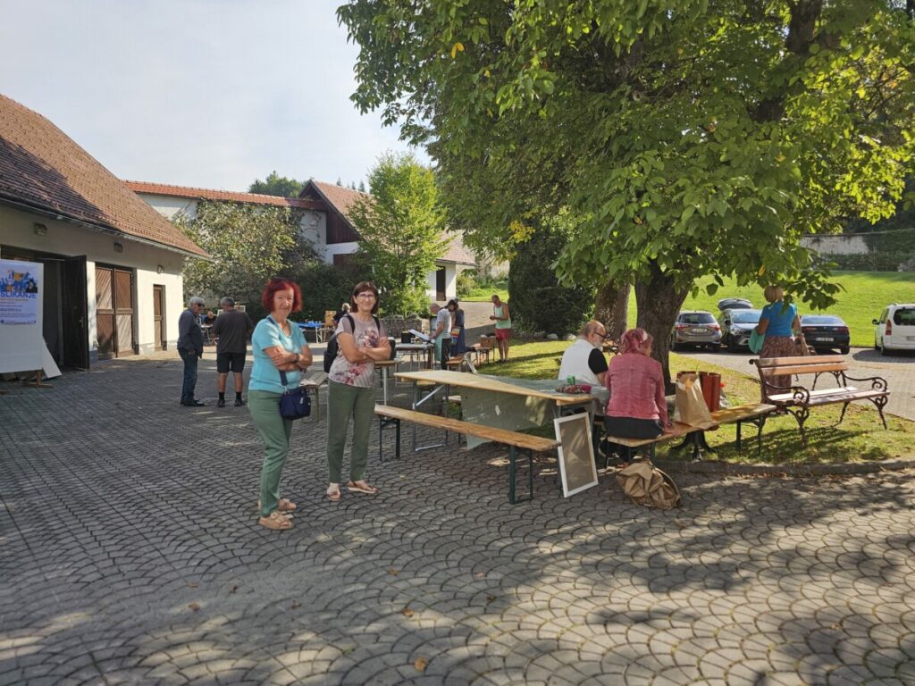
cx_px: 458
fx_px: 608
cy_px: 343
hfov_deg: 73.9
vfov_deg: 58.9
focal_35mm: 23
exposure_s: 1/1000
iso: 25
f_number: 1.7
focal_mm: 6.3
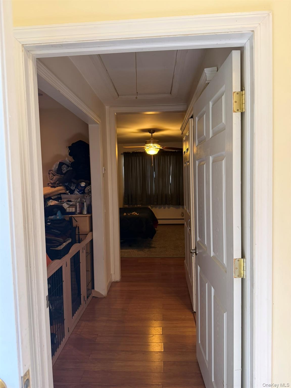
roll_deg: +2.0
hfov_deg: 56.8
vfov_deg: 71.6
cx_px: 146
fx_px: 269
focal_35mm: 24
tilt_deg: -2.6
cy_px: 194
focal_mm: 6.76
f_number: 1.78
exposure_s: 1/60
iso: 160
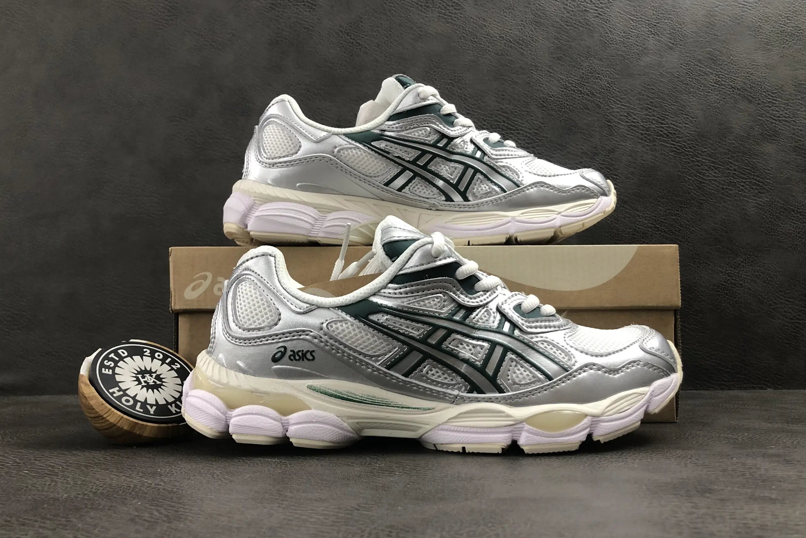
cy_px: 294
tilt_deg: +2.7
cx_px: 403
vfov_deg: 43.6
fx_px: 672
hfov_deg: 61.9
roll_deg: +0.6
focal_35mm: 30
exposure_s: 1/33
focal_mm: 4
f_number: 1.8
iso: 40
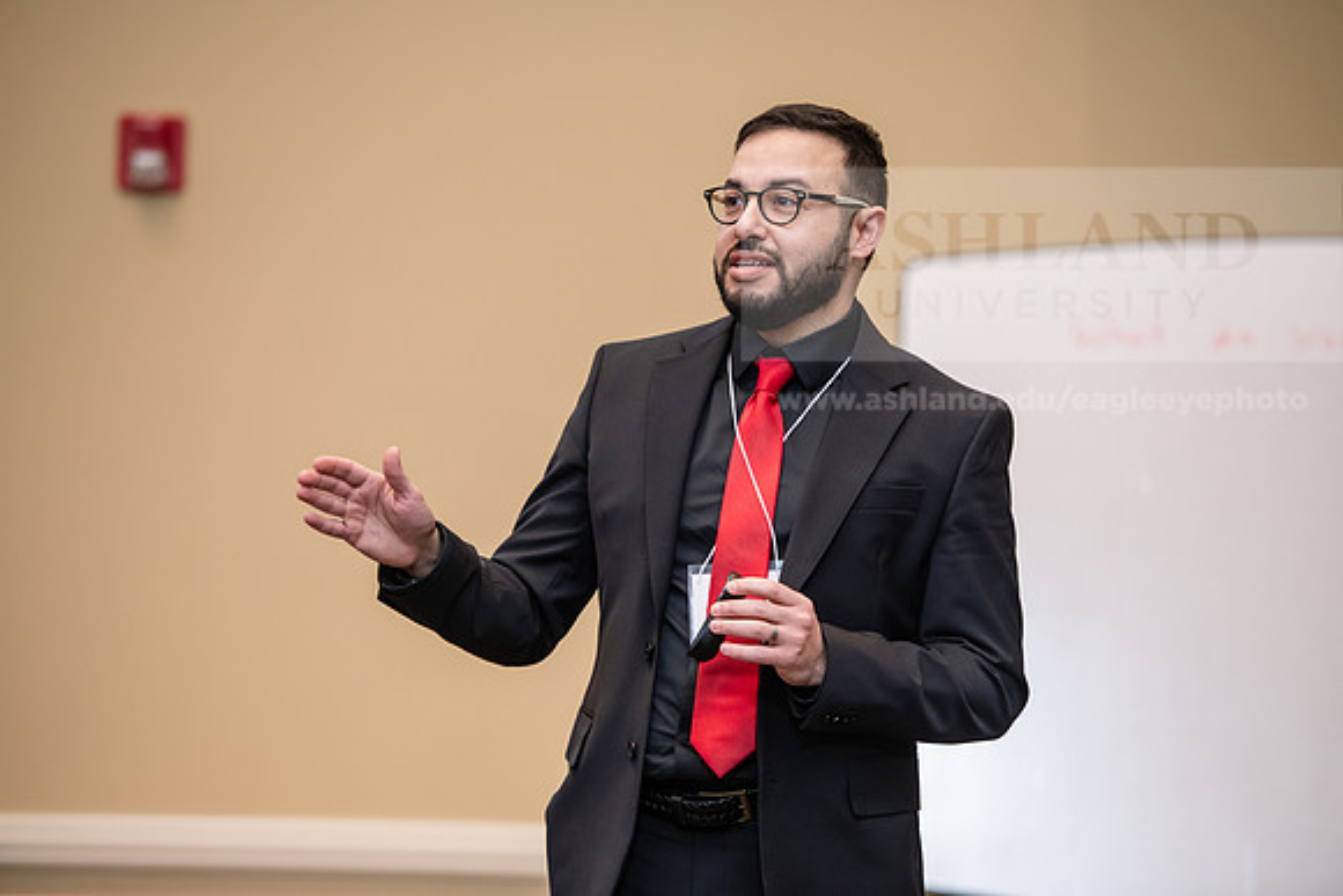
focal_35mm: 160
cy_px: 448
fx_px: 5970
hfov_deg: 12.8
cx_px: 672
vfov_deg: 8.6
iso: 1250
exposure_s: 1/160
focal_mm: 160
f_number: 3.2
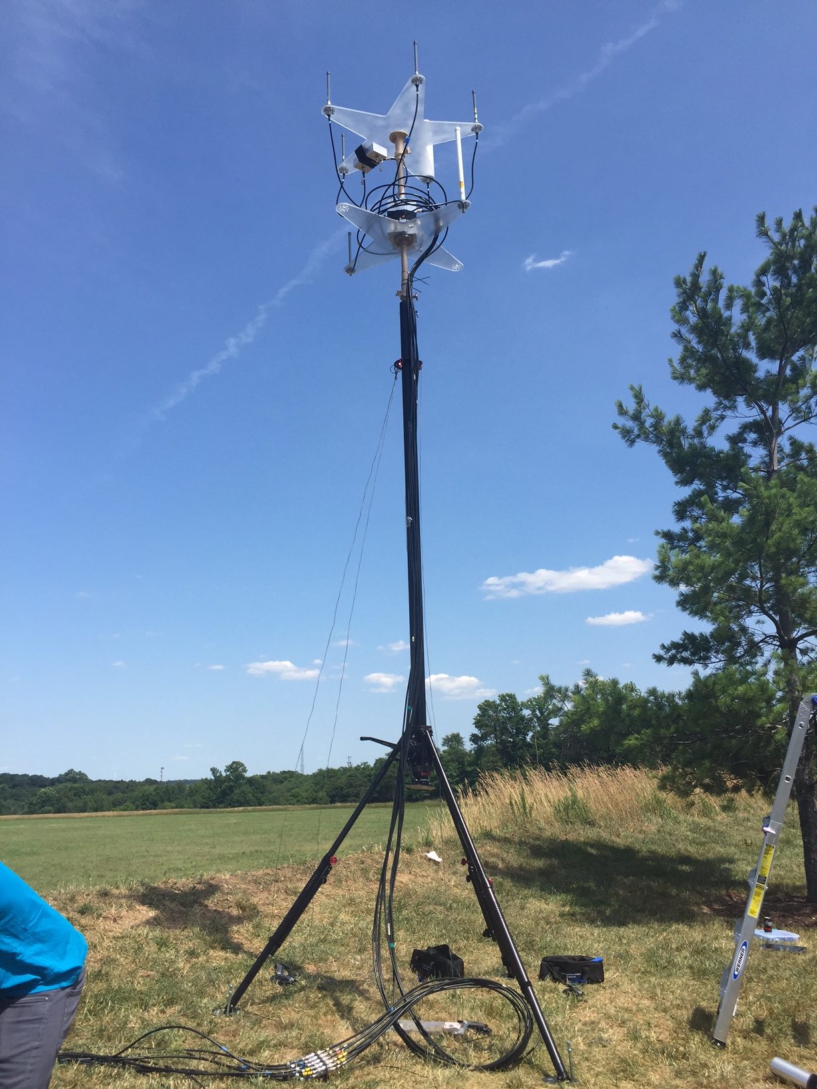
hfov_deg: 48.2
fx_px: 913
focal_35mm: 29
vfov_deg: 61.7
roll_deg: +1.0
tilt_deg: +12.9
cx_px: 408
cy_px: 544
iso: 32
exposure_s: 1/2198
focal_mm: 4.15
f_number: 2.2
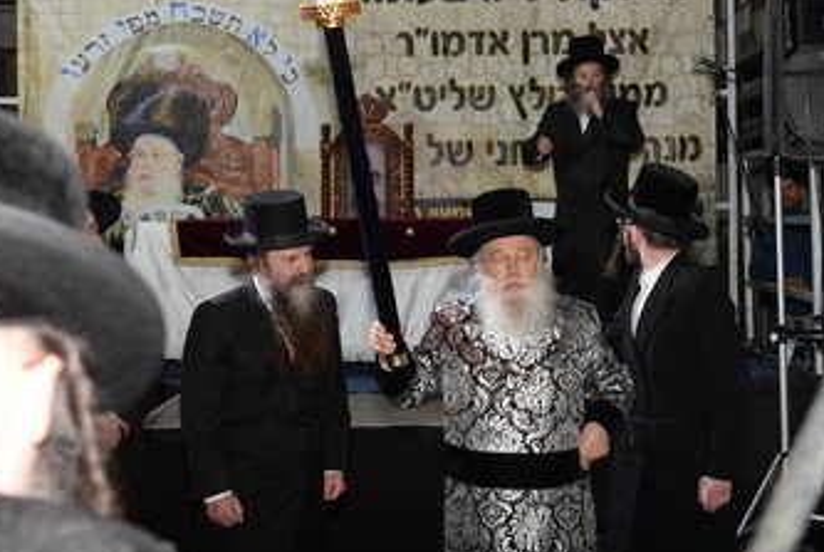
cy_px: 246
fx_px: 1925
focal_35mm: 84
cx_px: 478
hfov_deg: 24.1
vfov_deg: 16.3
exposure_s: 1/200
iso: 2500
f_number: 7.1
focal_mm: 70
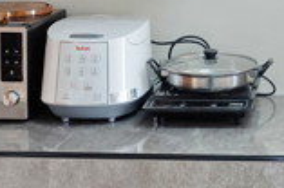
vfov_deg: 14.2
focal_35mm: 92
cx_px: 313
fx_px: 724
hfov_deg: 21.1
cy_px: -58
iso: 320
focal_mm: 16
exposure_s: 1/30
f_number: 3.5
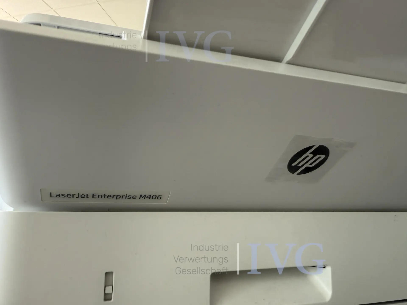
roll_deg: -0.5
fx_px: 282
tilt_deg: +4.8
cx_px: 204
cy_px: 152
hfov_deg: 71.6
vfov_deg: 56.8
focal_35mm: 24
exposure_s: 1/99
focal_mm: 2.22
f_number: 2.2
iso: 125
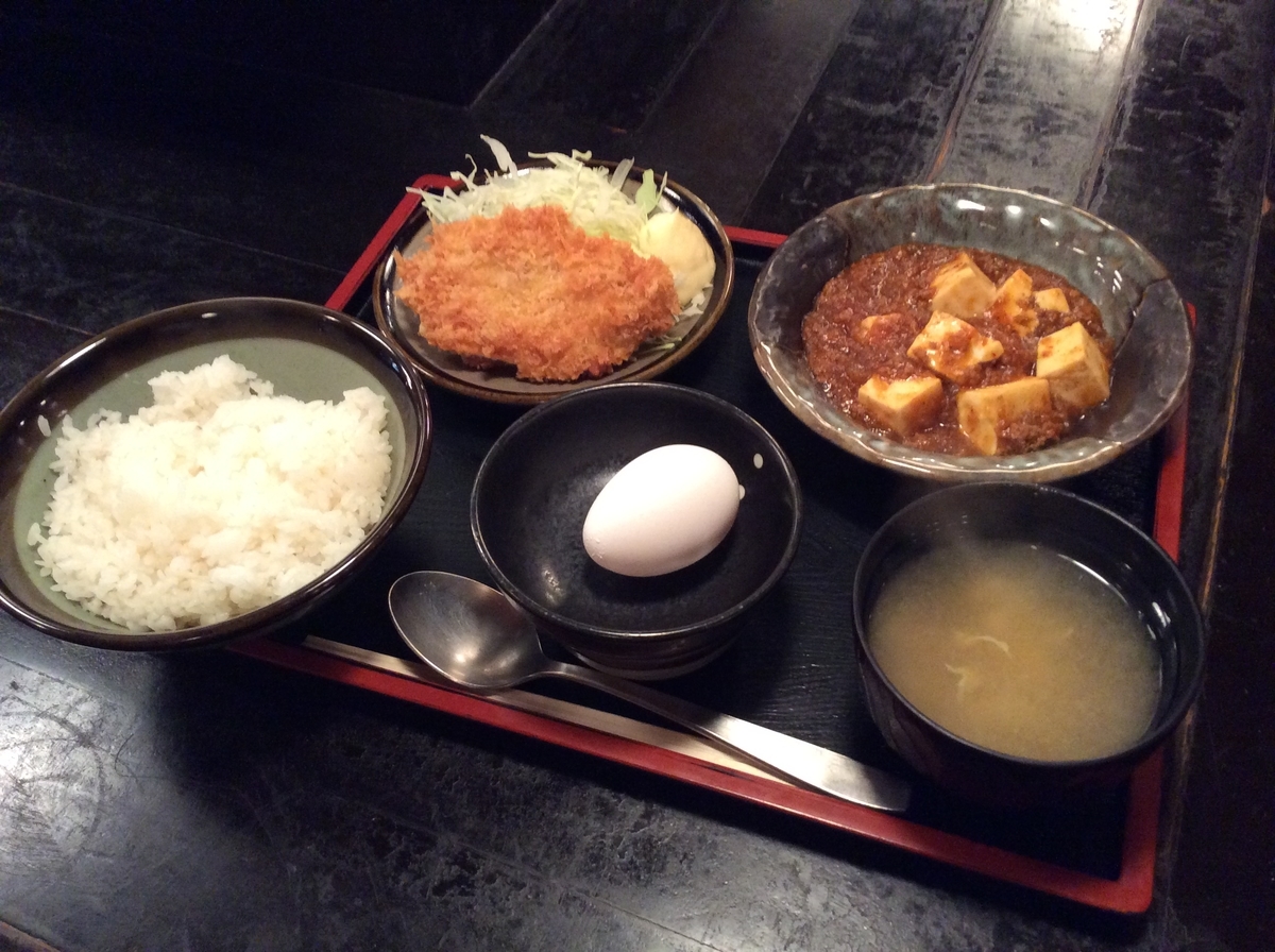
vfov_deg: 44.0
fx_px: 1177
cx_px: 638
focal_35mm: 32
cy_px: 476
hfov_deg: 56.9
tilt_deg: -50.9
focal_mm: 3.3
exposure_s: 1/24
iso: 250
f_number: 2.4
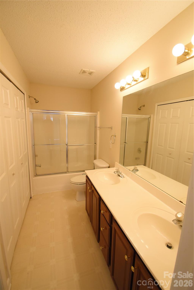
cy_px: 145
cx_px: 97
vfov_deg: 100.4
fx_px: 121
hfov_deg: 77.3
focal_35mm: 15
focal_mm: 10
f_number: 4.5
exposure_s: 1/125
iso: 1250
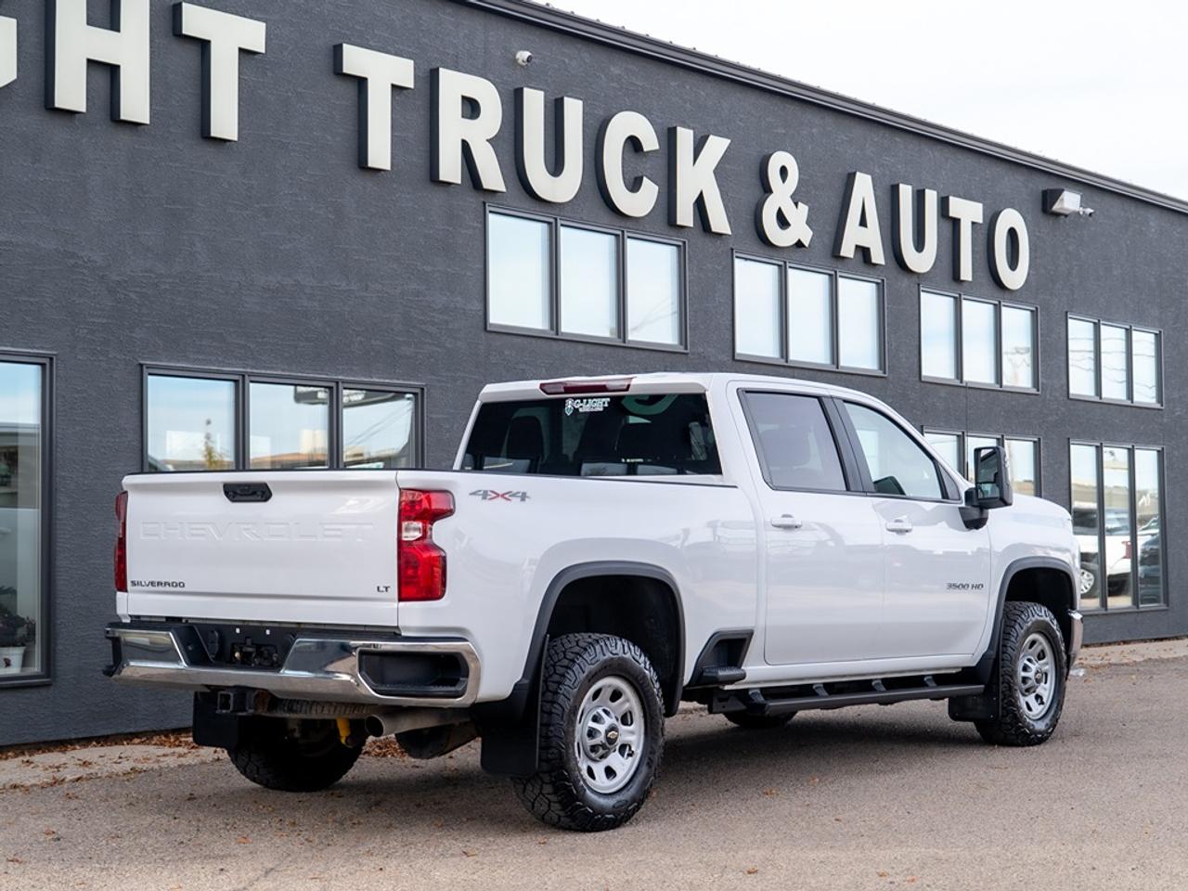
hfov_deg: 32.2
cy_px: 432
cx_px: 565
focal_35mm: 60
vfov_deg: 24.5
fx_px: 2056
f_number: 4
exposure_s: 1/200
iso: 100
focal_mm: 45
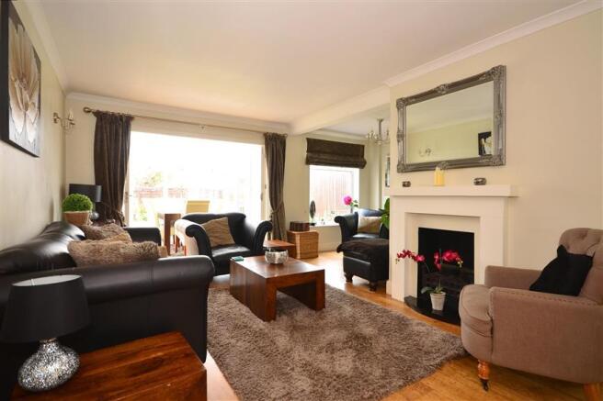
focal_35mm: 18
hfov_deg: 90.0
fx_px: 301
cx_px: 302
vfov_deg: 67.4
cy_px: 200
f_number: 7.1
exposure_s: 1/25
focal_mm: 12
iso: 400
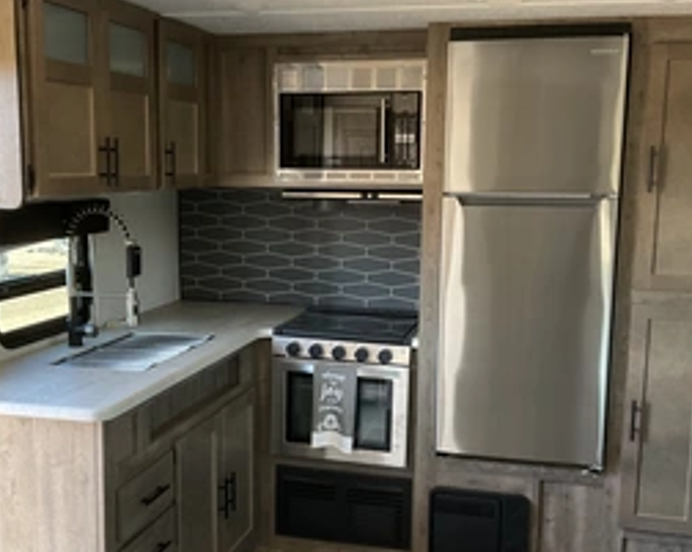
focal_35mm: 45
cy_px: 313
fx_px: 921
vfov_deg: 33.3
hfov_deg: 41.2
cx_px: 335
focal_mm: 3
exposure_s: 1/60
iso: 80
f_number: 1.8
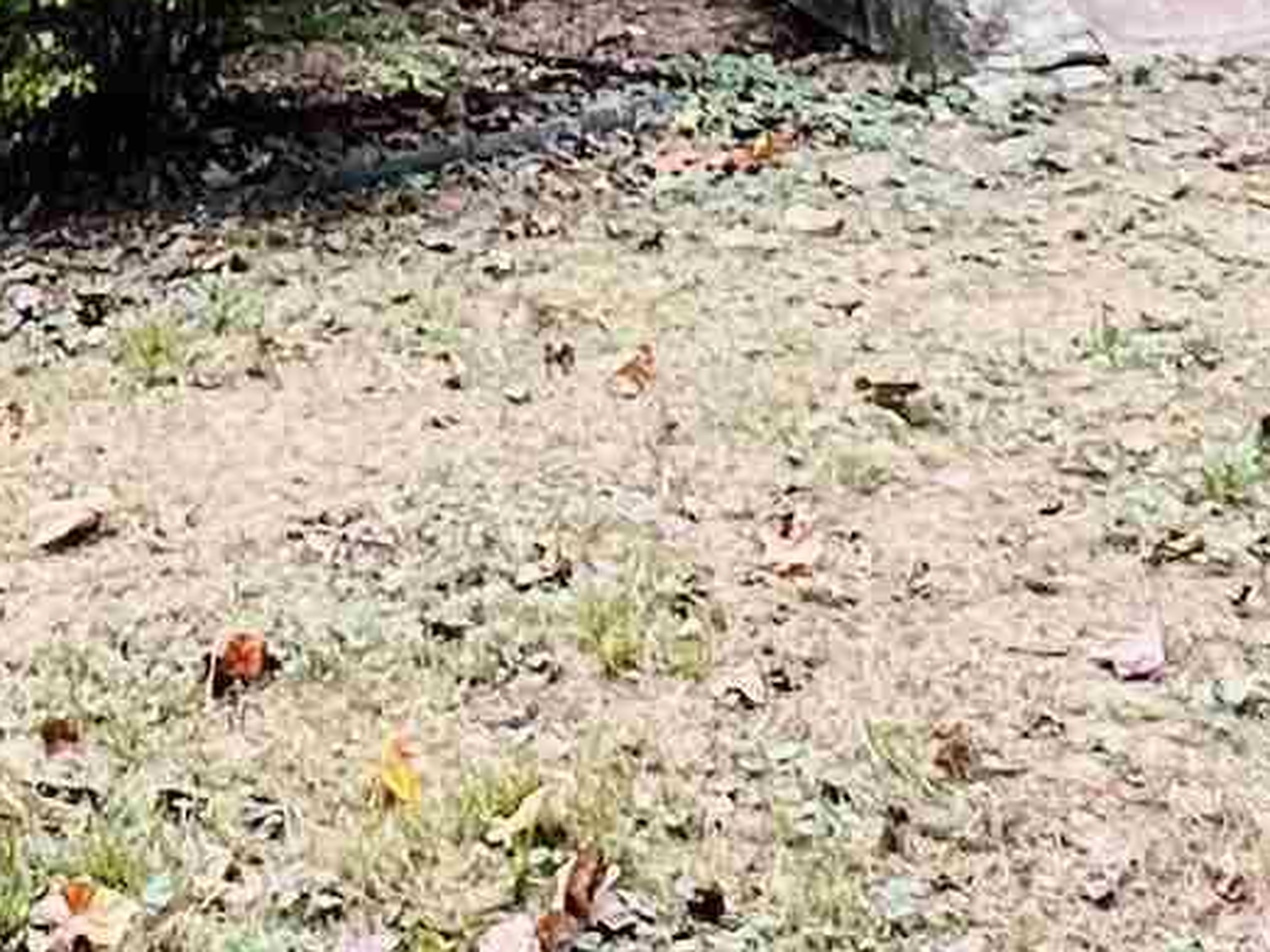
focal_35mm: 77
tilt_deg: -2.1
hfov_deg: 24.6
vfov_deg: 15.8
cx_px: 108
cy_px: -847
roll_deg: +0.2
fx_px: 2824
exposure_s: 1/84
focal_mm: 1.57
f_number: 1.8
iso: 250
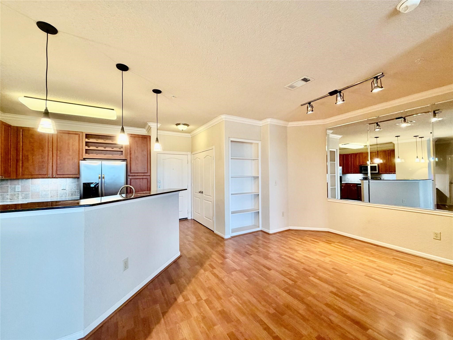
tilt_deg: +1.7
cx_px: 226
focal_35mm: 14
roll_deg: +0.9
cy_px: 170
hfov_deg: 102.1
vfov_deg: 85.7
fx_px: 183
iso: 200
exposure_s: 1/60
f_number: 2.2
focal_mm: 2.22
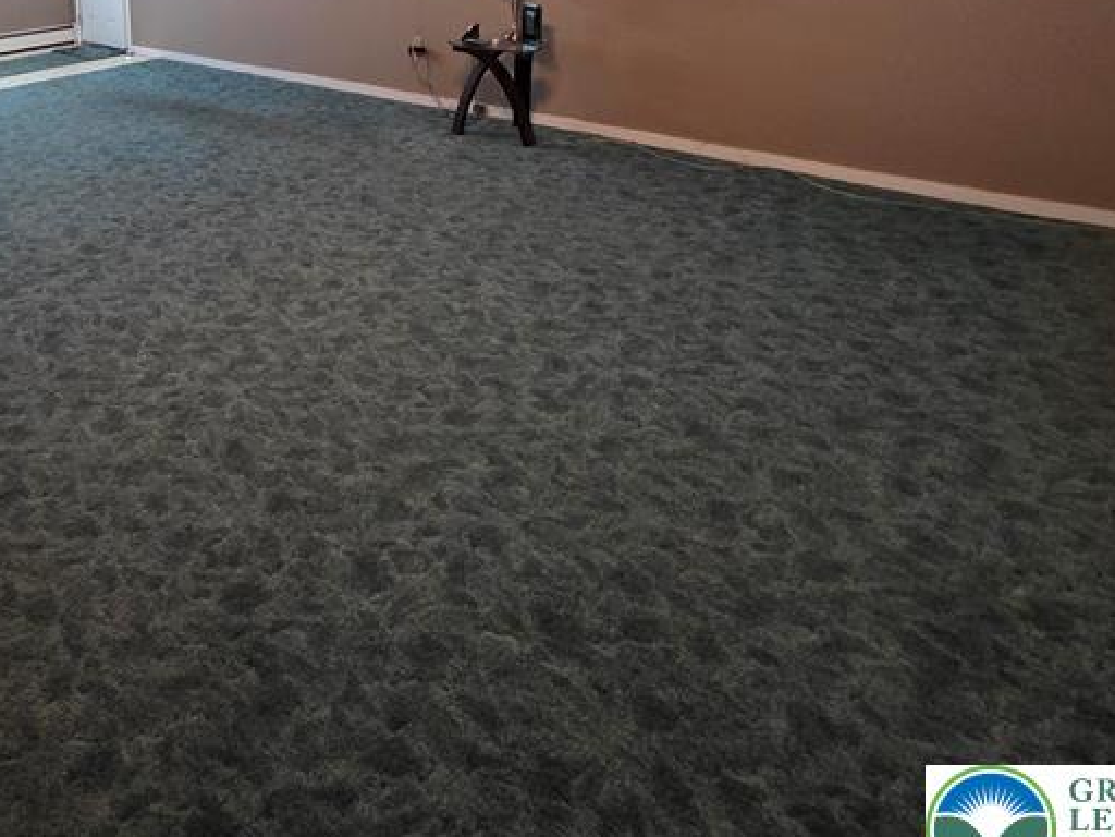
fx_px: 837
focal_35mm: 26
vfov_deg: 47.4
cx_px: 255
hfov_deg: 62.7
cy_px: 74
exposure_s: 1/60
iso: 1000
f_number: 1.9
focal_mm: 2.2
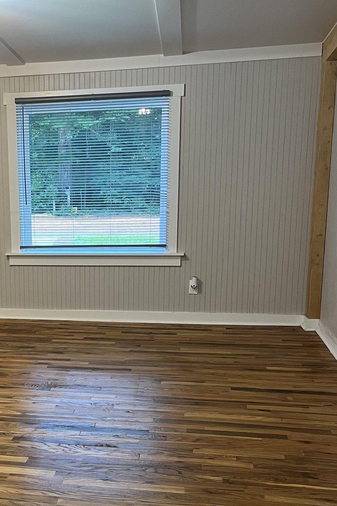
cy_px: 312
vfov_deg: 40.1
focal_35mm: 49
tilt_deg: -13.1
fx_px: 688
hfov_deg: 26.3
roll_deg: +2.1
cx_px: 16
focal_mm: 5.1
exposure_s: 1/60
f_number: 1.6
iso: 125
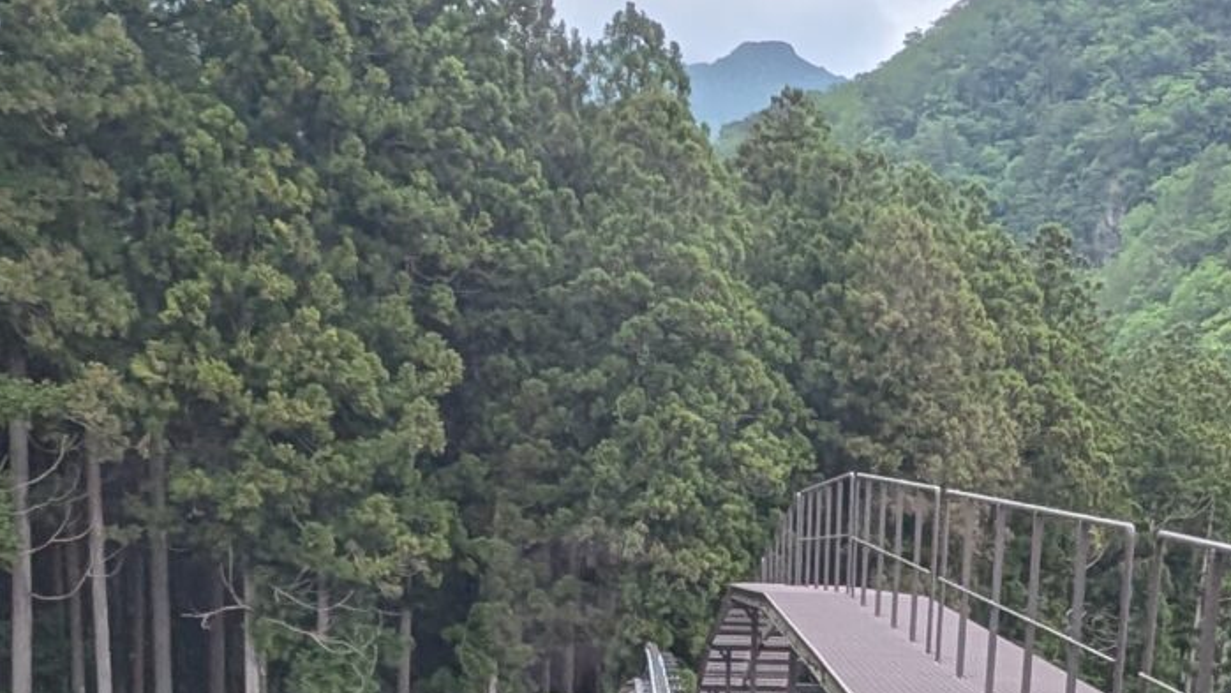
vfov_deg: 19.9
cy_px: 1049
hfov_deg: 39.3
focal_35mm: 52
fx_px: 1698
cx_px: 847
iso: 49
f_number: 2.2
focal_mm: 1.95
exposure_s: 1/340
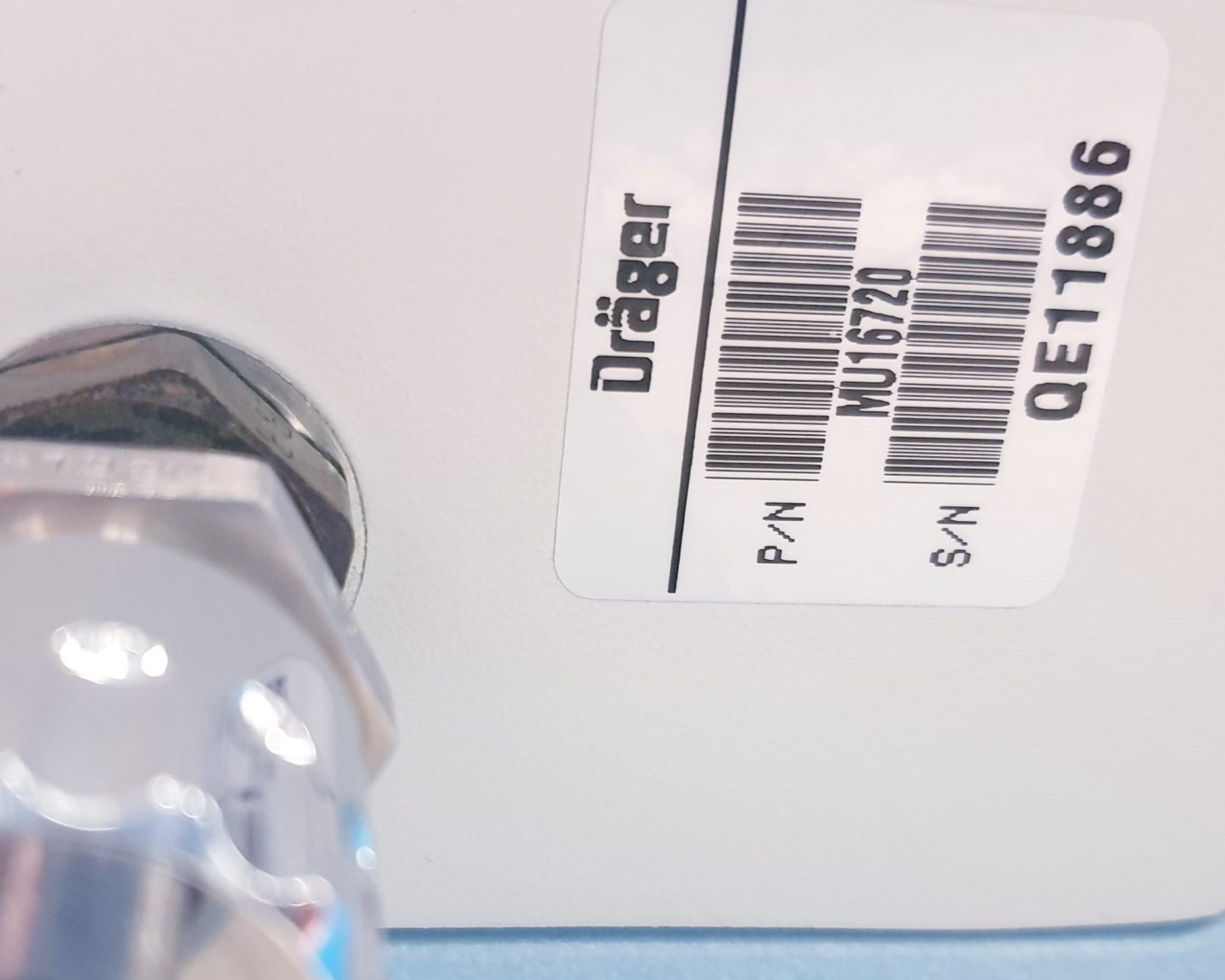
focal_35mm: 47
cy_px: 642
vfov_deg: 31.9
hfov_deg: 39.5
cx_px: 565
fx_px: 1704
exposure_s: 1/25
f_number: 1.5
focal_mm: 4.3
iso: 250
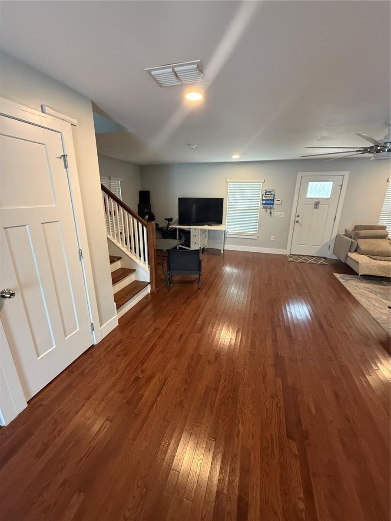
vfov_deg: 102.1
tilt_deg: -16.0
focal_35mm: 14
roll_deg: -1.0
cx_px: 196
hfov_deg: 85.7
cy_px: 260
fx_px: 211
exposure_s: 1/60
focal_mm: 2.22
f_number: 2.2
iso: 500
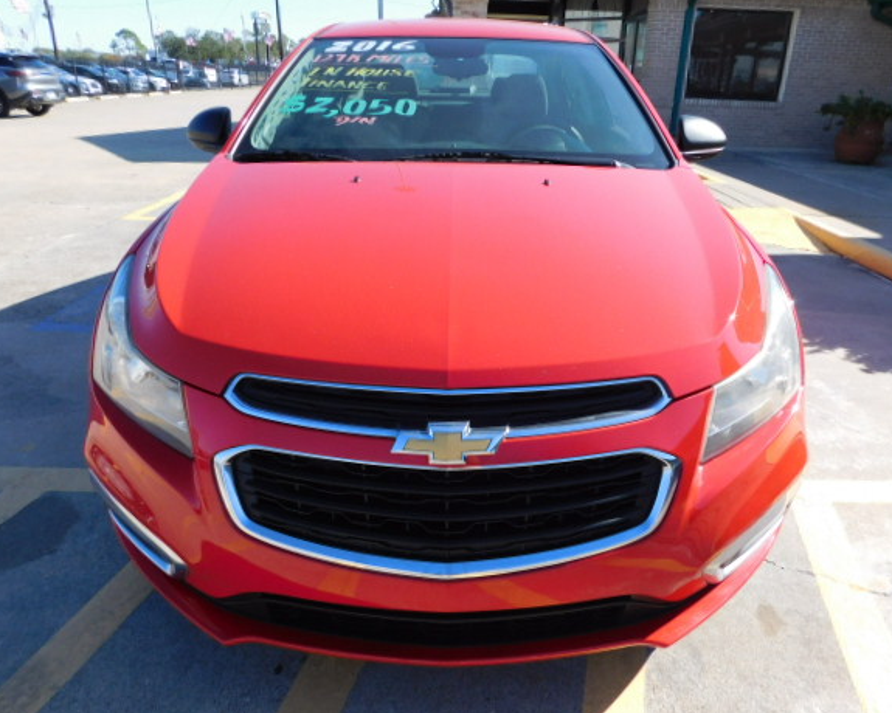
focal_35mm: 25
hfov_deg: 68.1
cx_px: 462
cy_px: 350
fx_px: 660
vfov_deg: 56.8
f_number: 3
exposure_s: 1/800
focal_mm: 4
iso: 125
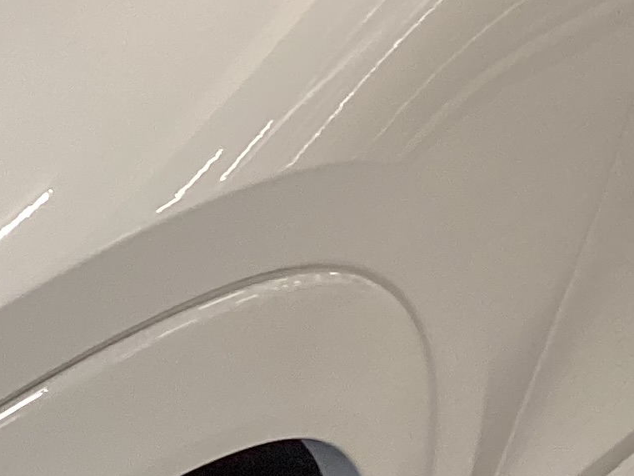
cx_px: -725
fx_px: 2436
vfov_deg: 10.4
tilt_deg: -41.5
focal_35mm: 133
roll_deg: +0.4
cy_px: 885
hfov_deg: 12.6
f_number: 2.4
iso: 100
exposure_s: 1/60
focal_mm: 3.3
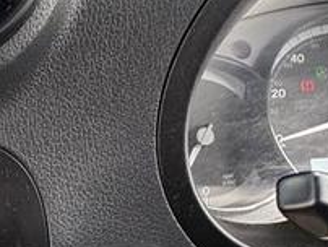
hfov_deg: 25.0
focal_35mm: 62
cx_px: -143
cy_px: 203
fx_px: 588
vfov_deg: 23.3
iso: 160
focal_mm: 2.22
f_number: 2.2
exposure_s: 1/99
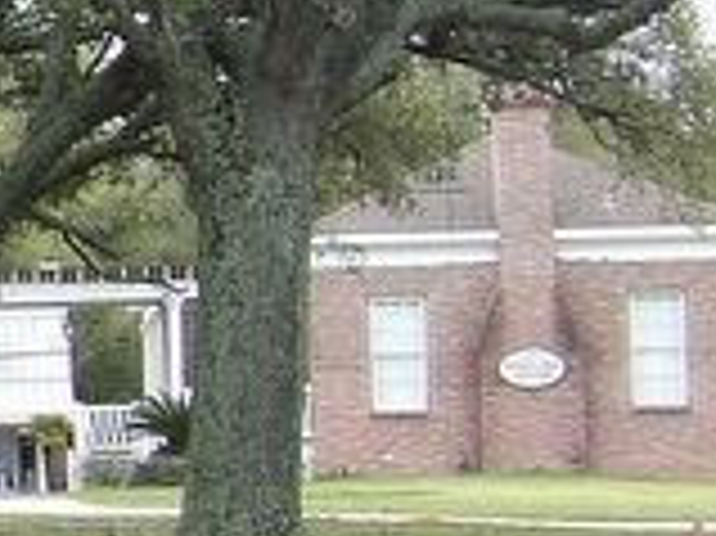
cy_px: 90
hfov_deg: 7.9
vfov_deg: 6.4
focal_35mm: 231
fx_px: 4774
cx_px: -1049
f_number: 3.8
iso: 100
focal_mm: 8.2
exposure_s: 1/117
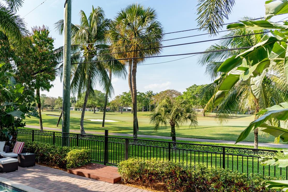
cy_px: 115
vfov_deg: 44.7
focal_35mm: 29
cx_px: 99
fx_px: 232
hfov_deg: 62.3
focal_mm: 20
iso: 80
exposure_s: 1/400
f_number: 4
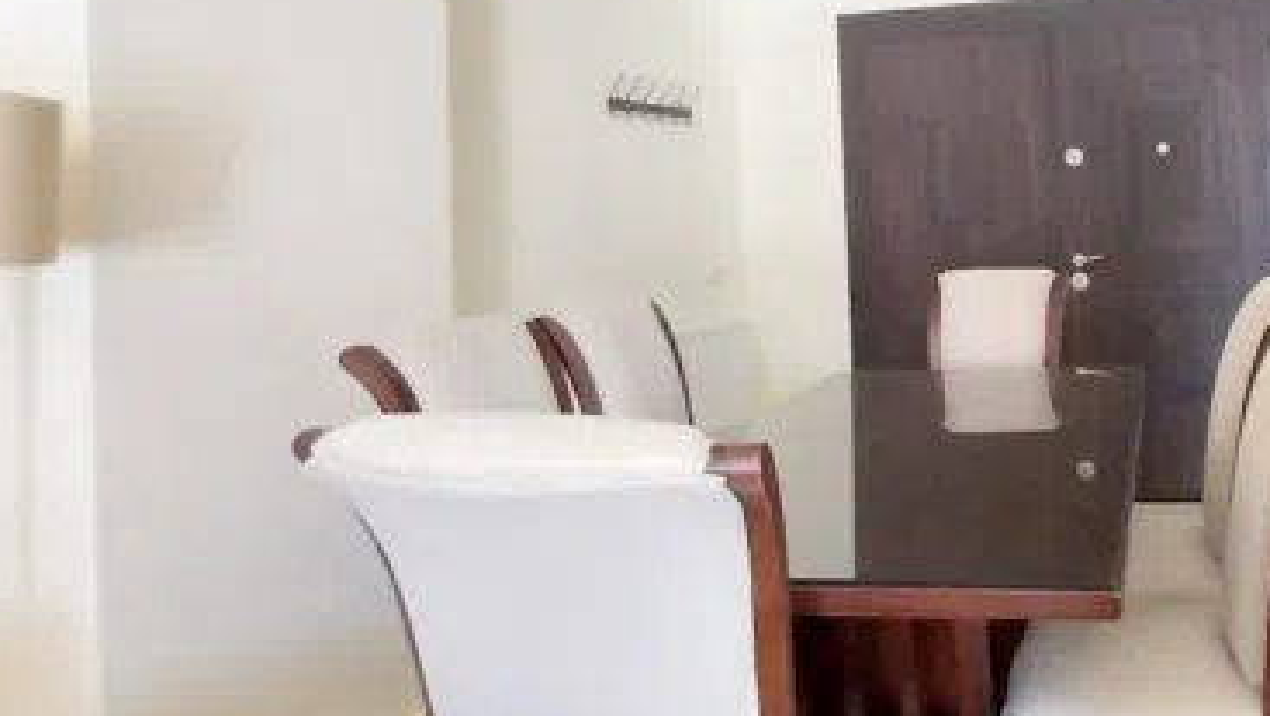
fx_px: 910
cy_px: 192
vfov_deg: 41.9
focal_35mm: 27
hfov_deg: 62.4
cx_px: 1059
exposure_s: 1/25
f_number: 2.2
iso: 320
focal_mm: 1.3
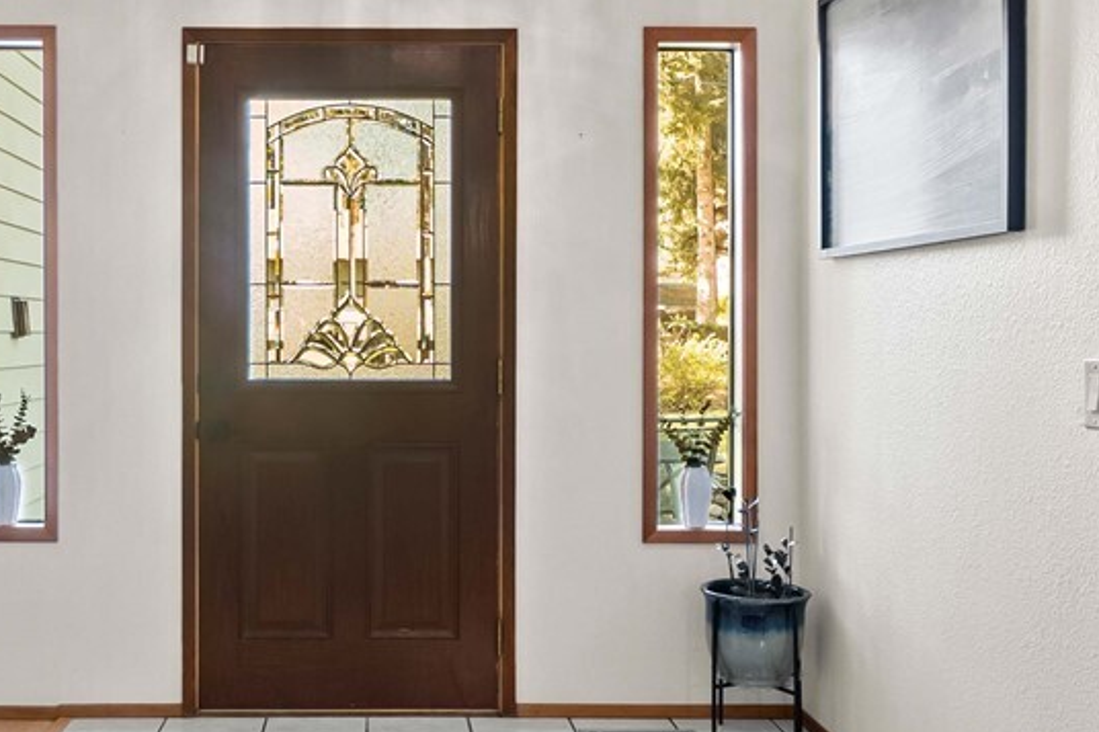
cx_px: 299
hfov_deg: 49.1
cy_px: 335
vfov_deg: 35.0
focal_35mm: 38
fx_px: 1160
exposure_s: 1/5
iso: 1000
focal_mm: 12
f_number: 7.1
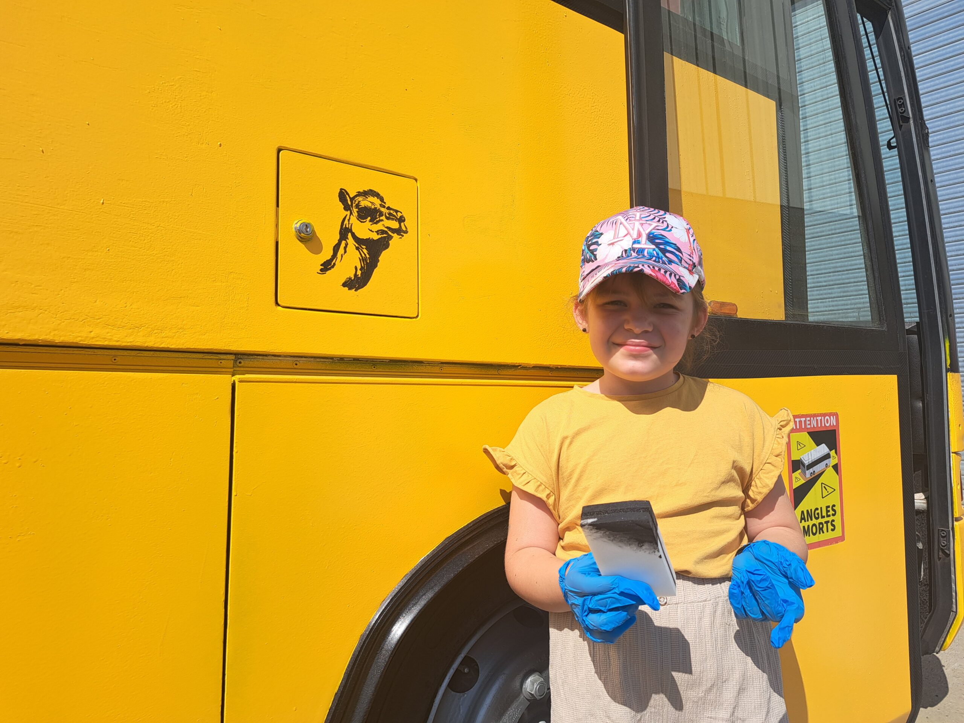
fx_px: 668
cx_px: 482
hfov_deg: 71.6
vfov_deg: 56.8
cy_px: 362
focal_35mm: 24
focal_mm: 5.23
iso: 50
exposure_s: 1/1280
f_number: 1.8
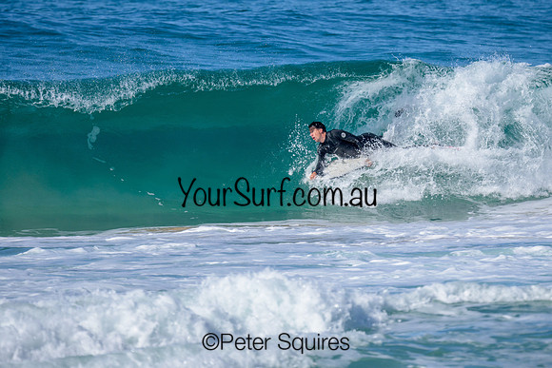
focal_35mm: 1099
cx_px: 291
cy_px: 206
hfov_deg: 1.9
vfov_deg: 1.3
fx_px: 16854
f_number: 6.3
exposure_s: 1/2000
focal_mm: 800
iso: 220
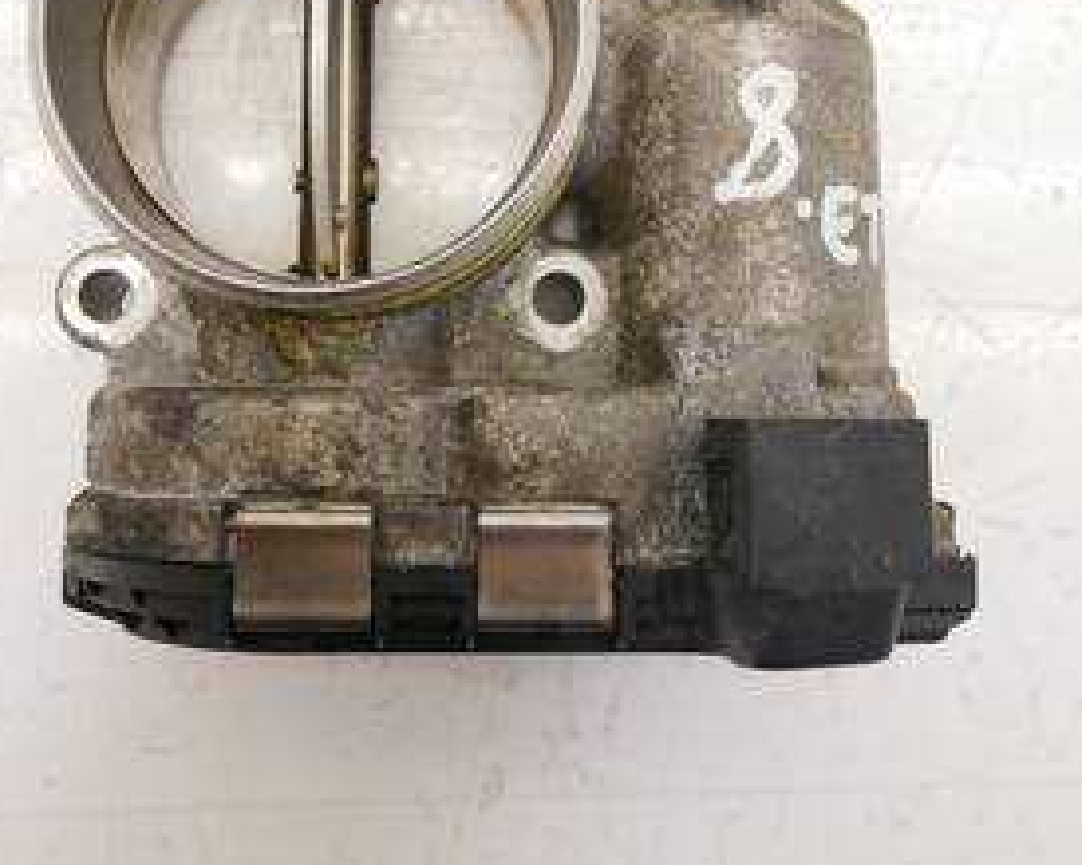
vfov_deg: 35.6
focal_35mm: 41
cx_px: 509
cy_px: 209
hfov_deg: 44.8
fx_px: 1312
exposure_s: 1/60
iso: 400
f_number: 3.5
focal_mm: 12
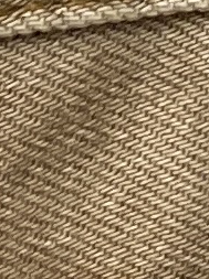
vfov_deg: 15.4
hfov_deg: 12.9
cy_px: 512
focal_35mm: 109
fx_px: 880
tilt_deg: -6.5
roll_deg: +2.3
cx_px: 304
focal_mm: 4.25
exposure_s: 1/121
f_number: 1.8
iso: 100
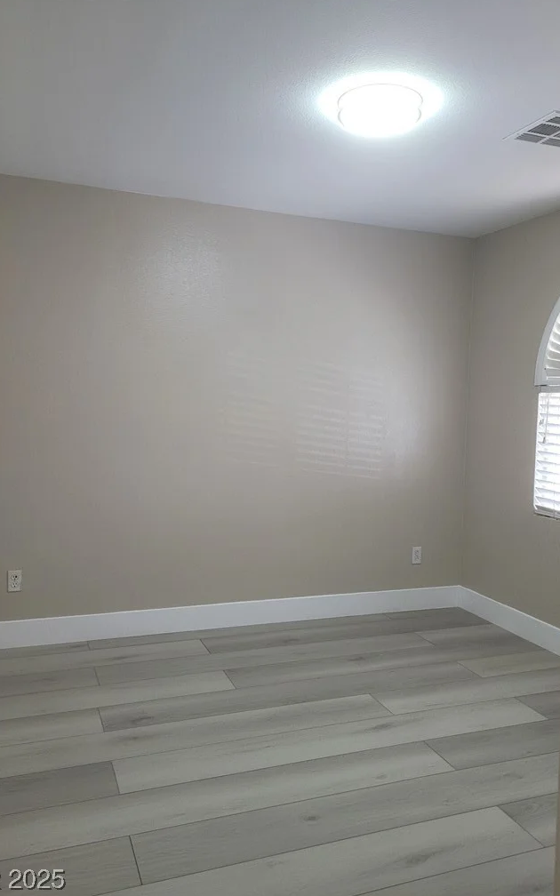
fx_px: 684
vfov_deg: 66.5
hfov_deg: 44.5
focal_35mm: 28
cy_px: 450
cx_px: 286
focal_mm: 5.4
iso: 200
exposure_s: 1/120
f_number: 1.8
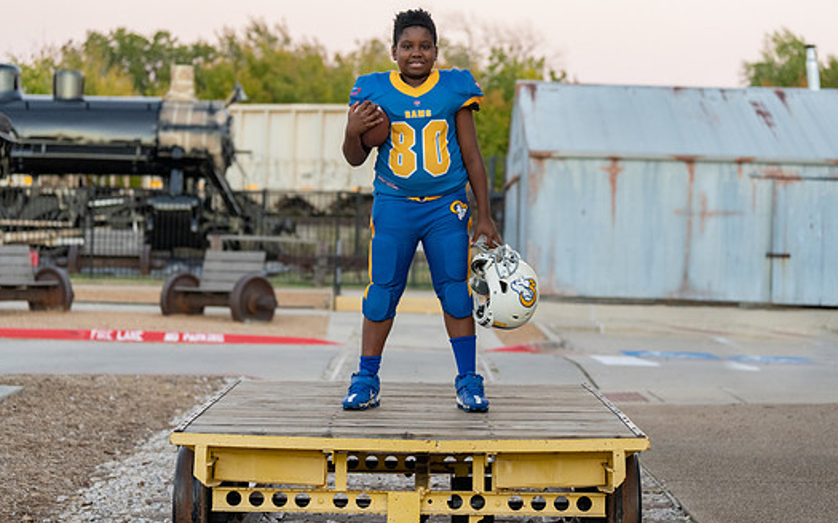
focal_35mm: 81
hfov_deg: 25.5
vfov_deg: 16.1
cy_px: 208
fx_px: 1850
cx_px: 426
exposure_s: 1/320
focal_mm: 70
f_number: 2.8
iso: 2500
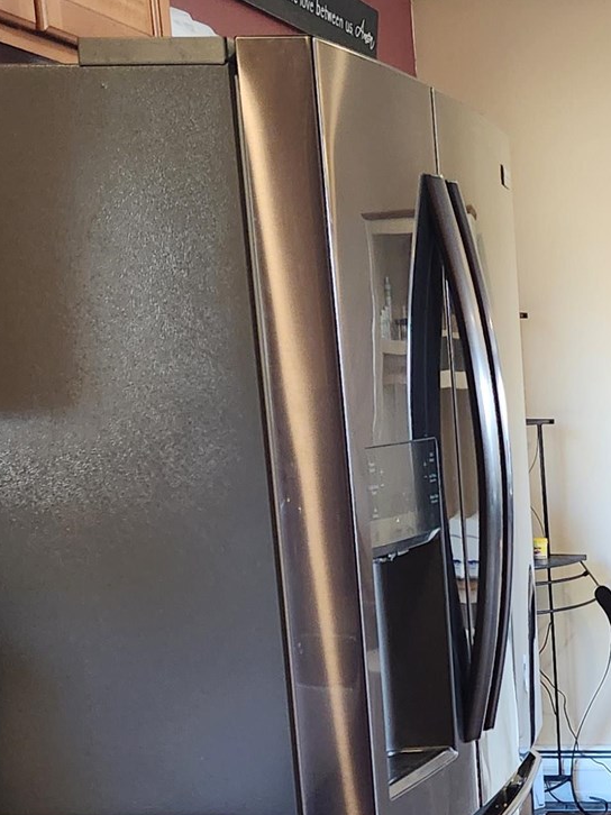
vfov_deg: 25.6
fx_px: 1719
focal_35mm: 73
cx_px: 875
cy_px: 771
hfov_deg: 18.2
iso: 500
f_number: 1.8
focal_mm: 5.4
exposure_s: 1/120
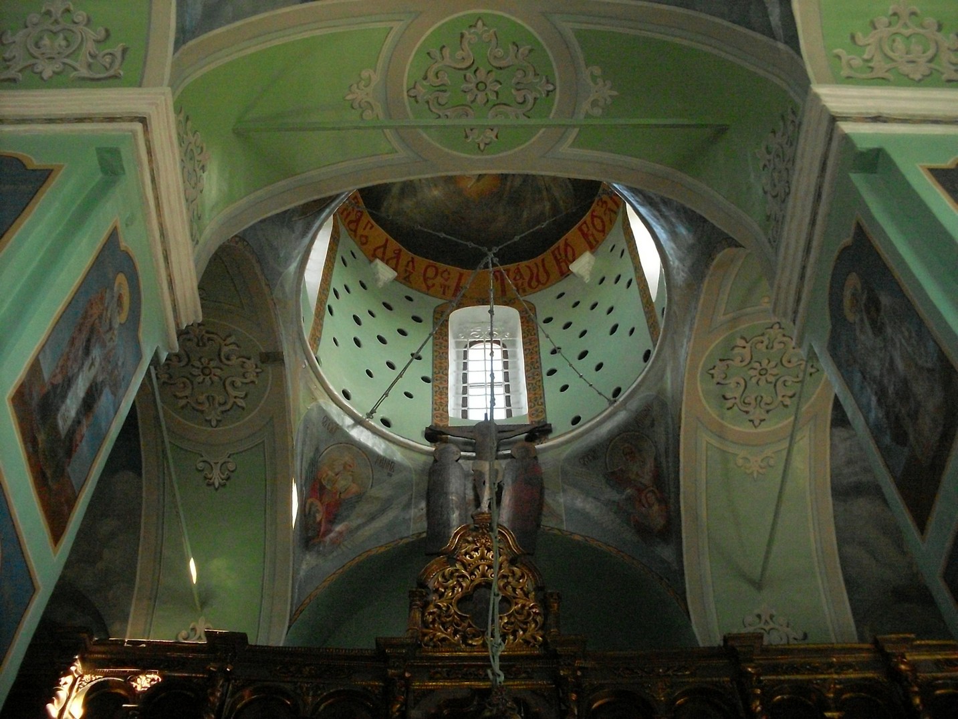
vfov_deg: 37.7
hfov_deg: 49.0
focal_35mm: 38
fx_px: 1052
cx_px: 479
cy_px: 360
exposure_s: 1/180
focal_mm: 6.3
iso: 400
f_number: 2.8
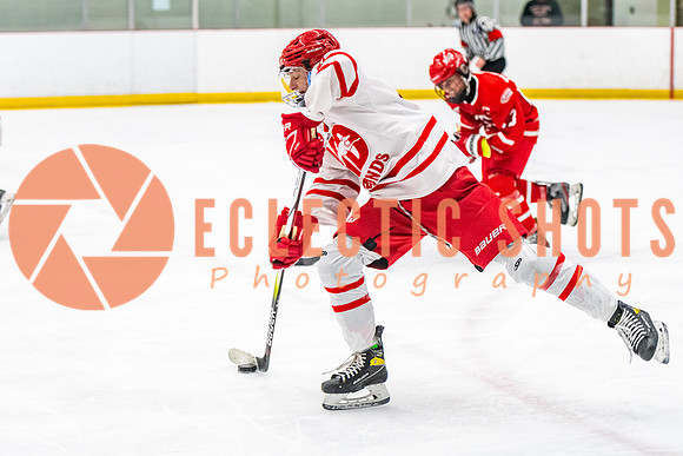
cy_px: 193
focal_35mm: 106
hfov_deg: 19.2
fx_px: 2021
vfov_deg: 12.9
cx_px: 342
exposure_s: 1/800
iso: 4000
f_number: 2.8
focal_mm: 85
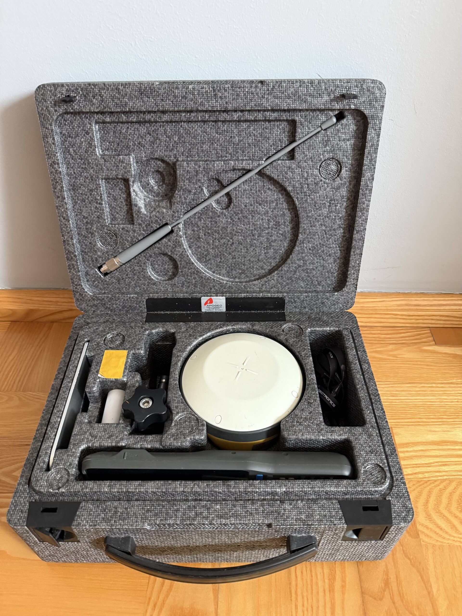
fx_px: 427
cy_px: 308
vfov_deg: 71.6
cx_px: 231
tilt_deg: -43.7
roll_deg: +1.3
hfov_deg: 56.8
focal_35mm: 24
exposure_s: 1/48
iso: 800
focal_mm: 6.76
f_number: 1.78
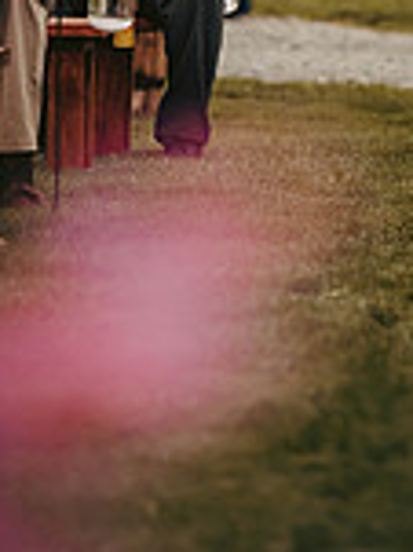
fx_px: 6165
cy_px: -256
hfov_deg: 3.8
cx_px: 541
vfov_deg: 5.1
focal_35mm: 387
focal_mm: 135
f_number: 2.8
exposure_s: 1/3200
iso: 200
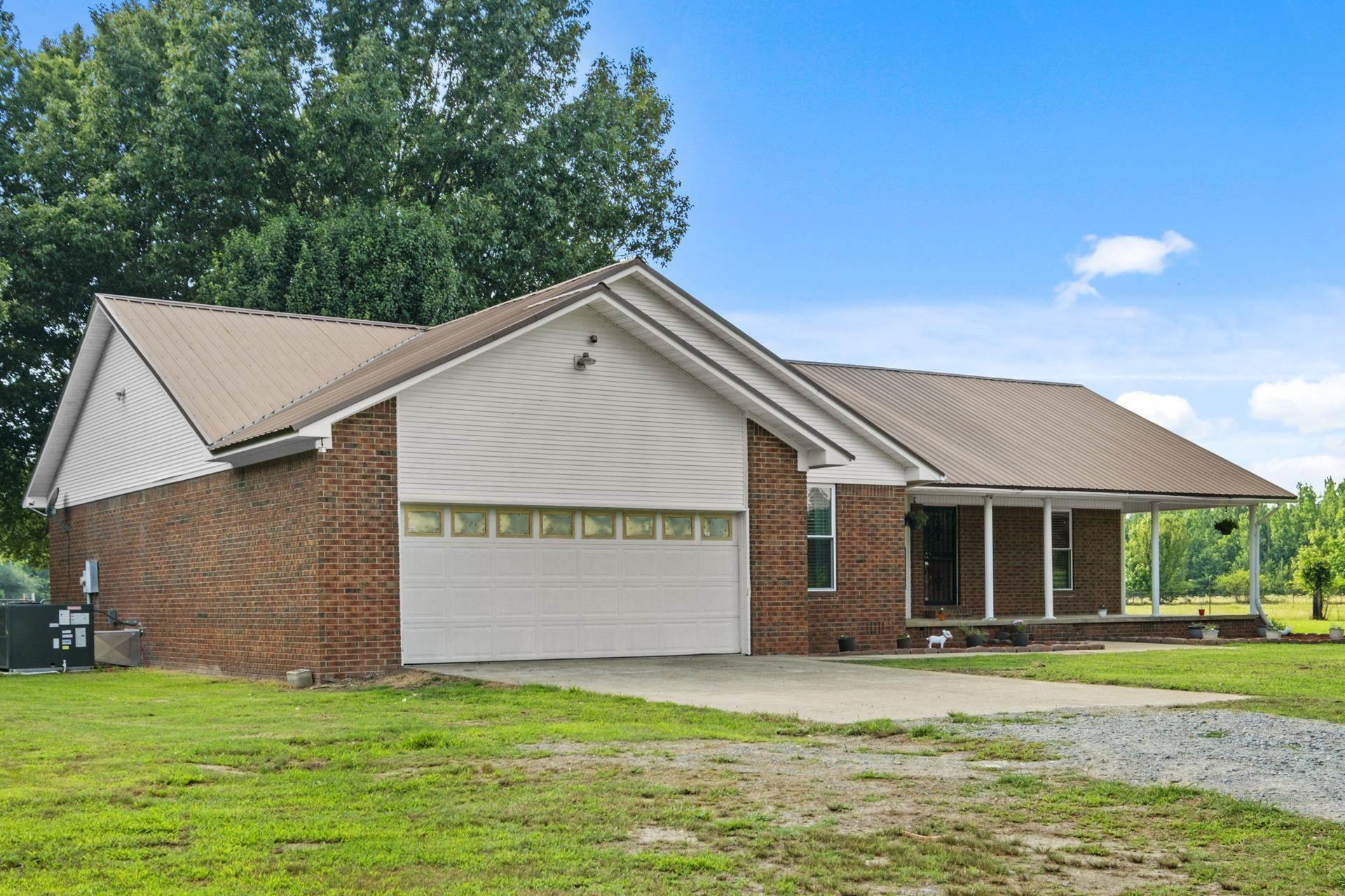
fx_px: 1606
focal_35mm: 43
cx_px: 718
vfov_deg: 31.1
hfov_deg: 45.4
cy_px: 538
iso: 400
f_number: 7.1
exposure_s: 1/100
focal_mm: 21.9
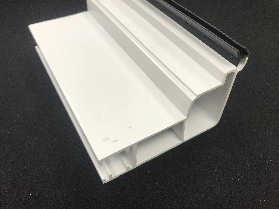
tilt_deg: -45.2
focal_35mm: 29
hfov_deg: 61.7
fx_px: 234
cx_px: 140
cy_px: 102
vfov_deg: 48.2
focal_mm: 3.99
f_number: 1.8
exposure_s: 1/100
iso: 40
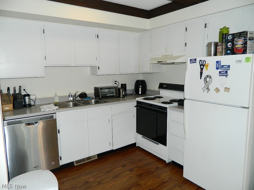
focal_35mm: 25
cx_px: 127
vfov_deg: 54.9
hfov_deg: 69.4
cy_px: 95
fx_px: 183
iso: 200
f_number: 3.1
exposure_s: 1/30
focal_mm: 4.5
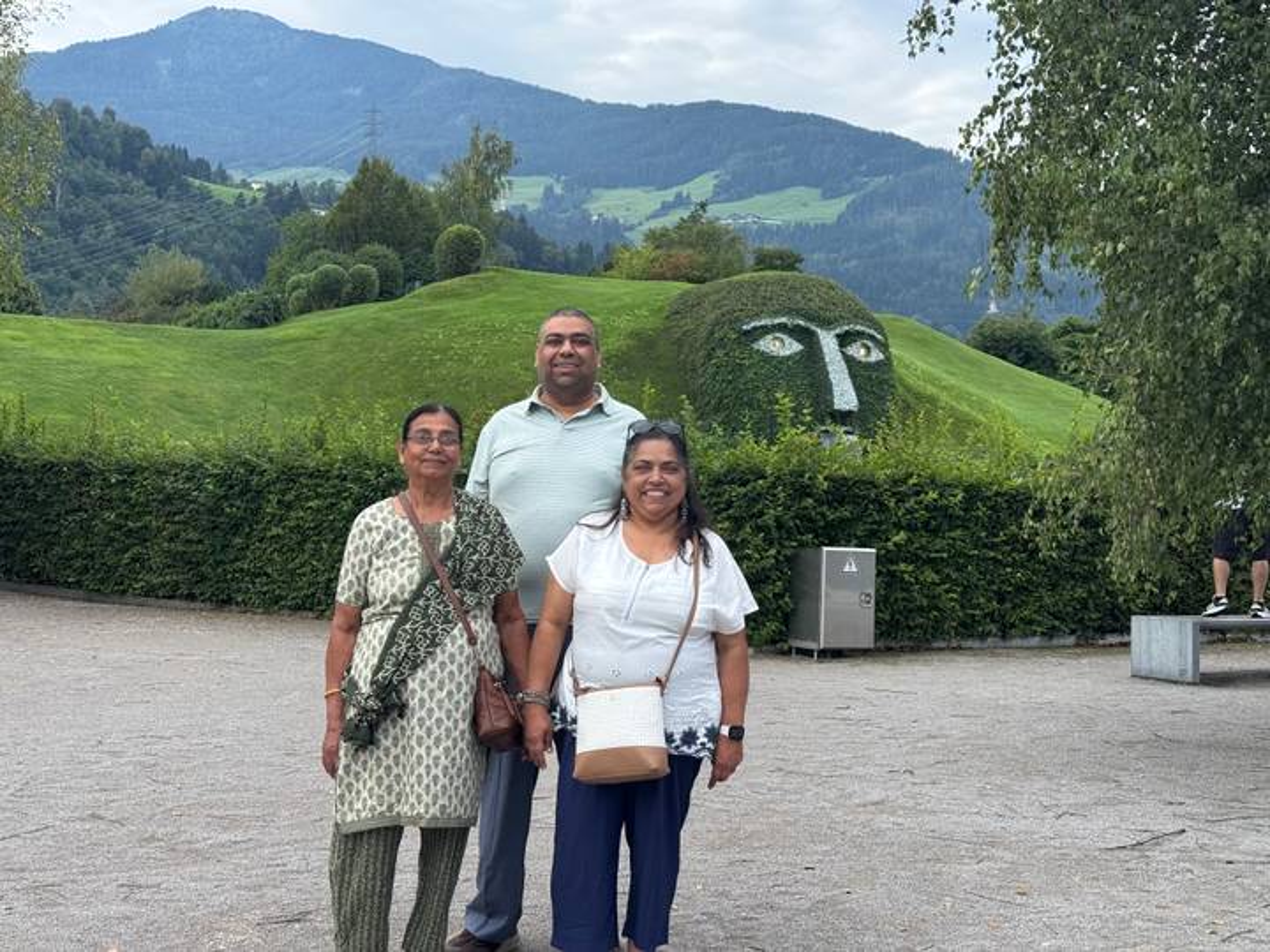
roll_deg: -2.3
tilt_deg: +0.6
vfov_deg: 30.3
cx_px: 635
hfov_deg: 39.7
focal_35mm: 48
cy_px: 476
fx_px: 1761
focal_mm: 6.76
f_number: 1.78
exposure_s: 1/1152
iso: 64
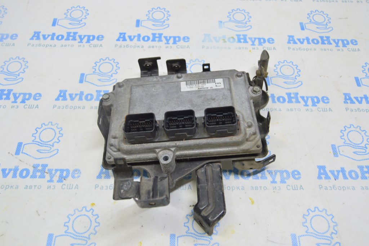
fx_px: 307
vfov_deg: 43.5
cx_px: 184
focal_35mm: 30
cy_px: 123
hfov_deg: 62.0
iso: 400
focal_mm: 20
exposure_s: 1/20
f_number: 5.6
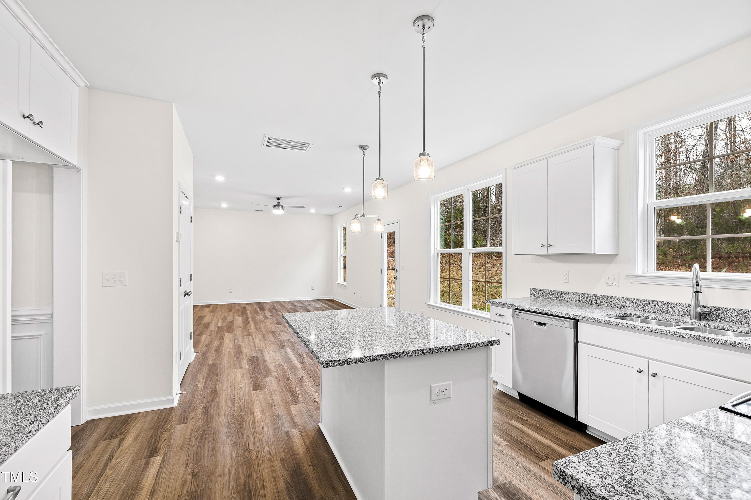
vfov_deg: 77.3
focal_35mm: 15
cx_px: 376
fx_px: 313
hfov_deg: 100.4
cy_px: 250
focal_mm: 10
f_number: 8
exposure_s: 1/3
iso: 100
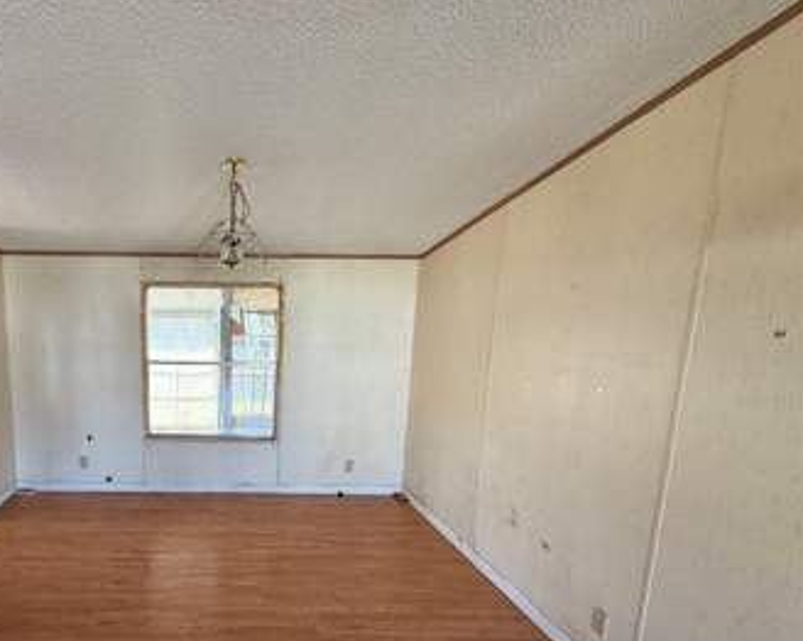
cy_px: 401
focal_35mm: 20
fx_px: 475
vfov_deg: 67.0
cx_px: 218
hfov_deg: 75.6
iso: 100
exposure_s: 1/30
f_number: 2.2
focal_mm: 2.22
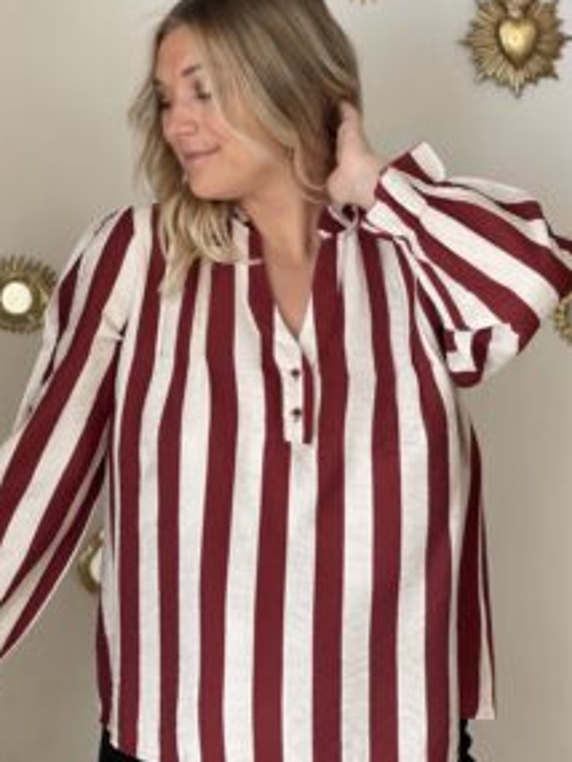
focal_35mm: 73
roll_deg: +0.0
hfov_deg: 20.2
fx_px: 1607
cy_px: 270
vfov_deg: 26.6
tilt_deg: -1.1
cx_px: 254
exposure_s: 1/122
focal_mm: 6
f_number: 2
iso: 40
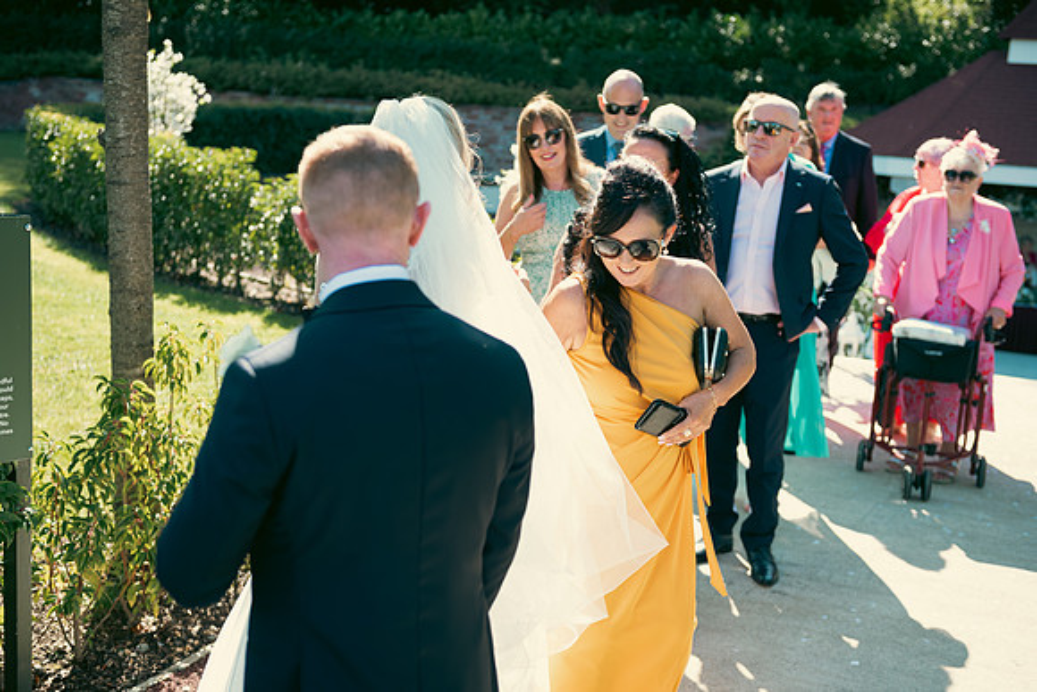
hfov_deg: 39.6
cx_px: 518
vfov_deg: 27.0
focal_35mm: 50
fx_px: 1441
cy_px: 346
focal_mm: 50
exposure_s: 1/320
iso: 125
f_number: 3.5
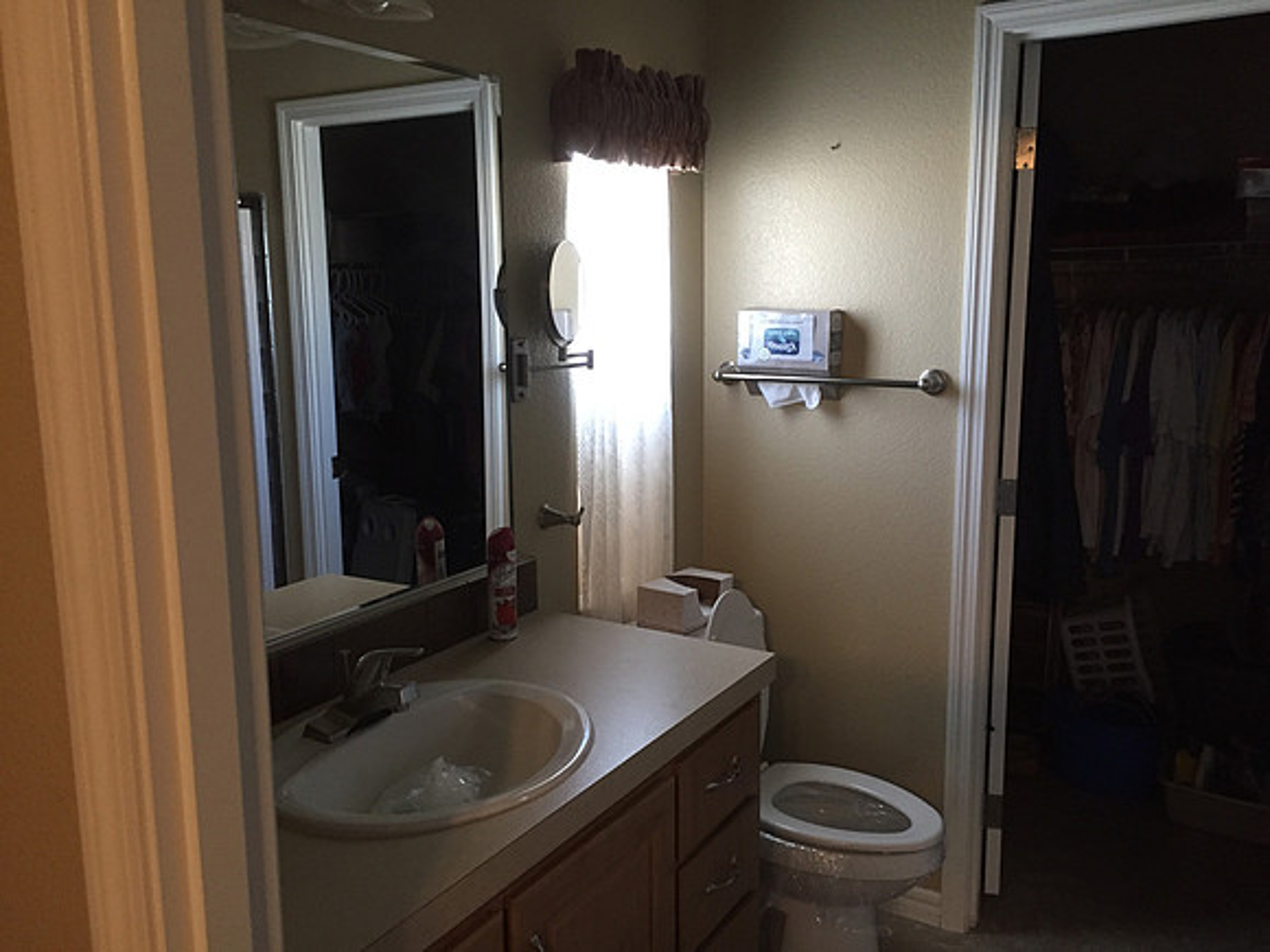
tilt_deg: -10.2
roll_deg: -0.3
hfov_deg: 61.7
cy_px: 476
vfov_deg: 48.2
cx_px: 635
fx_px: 1064
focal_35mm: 29
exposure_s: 1/30
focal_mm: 4.15
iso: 160
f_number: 2.2
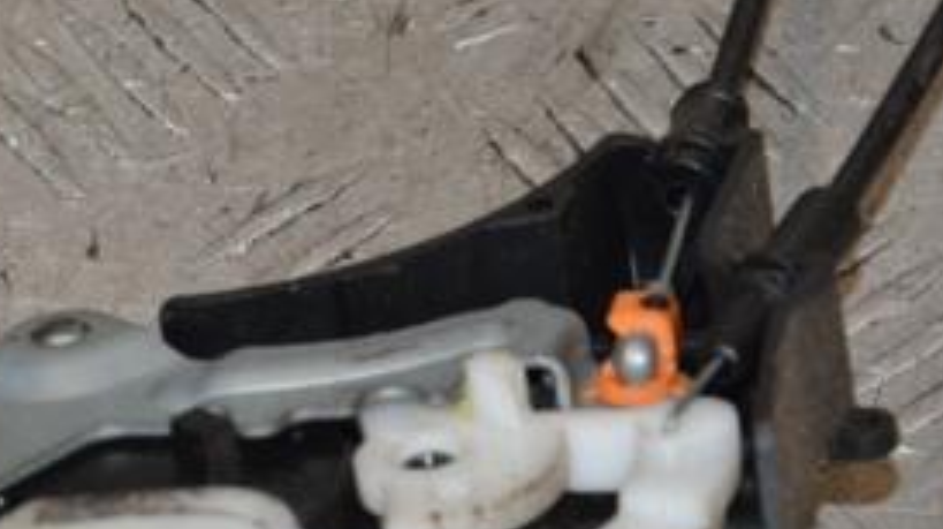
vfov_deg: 4.7
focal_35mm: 259
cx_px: 45
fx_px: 6474
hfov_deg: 8.3
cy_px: 653
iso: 800
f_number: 10
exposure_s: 1/200
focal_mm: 75
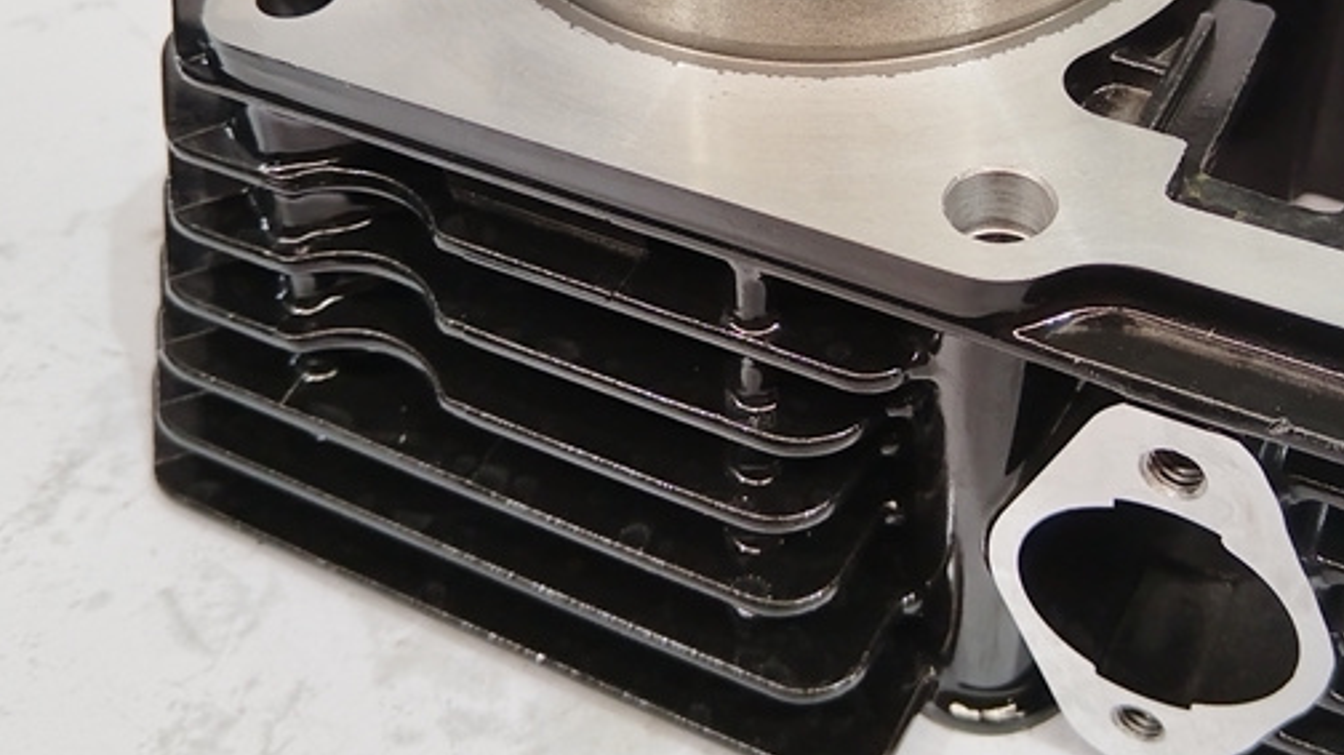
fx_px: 1603
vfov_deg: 25.8
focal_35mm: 45
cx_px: 869
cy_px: 107
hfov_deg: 45.0
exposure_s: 1/33.3
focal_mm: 4.95
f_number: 1.9
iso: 1768
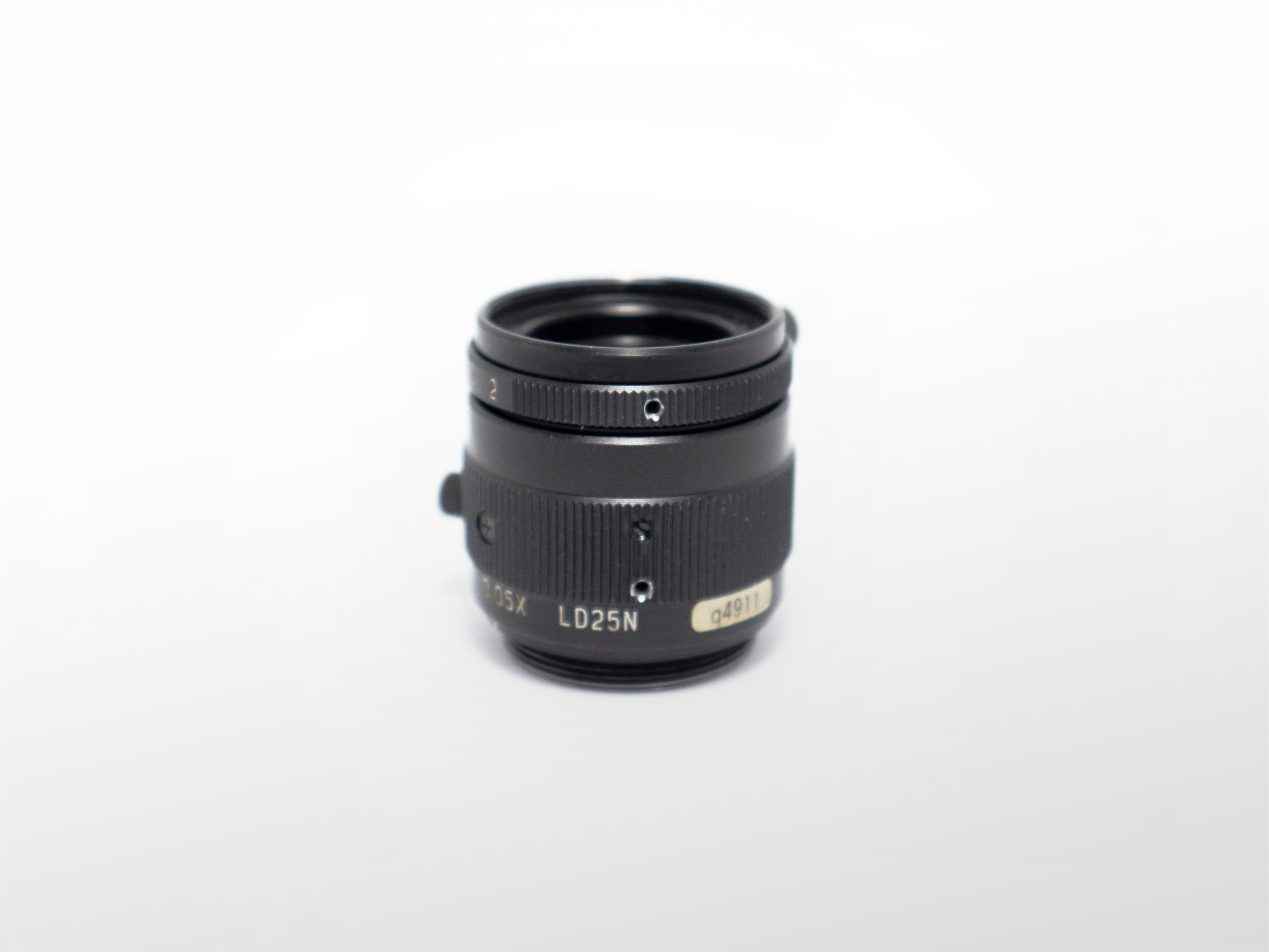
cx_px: 634
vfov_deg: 49.7
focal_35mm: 28
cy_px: 476
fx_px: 1026
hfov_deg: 63.4
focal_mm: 3.99
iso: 25
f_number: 1.8
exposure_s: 1/60
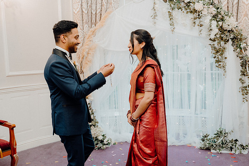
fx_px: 228
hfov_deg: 57.2
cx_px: 124
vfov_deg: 40.0
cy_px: 83
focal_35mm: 33
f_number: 3.5
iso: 2000
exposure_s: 1/200
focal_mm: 33
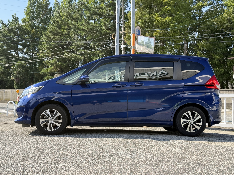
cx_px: 117
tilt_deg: +1.8
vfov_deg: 30.3
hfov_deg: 39.7
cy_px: 88
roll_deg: -1.0
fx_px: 324
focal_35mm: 48
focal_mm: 6.76
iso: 64
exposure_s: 1/1330
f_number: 1.78
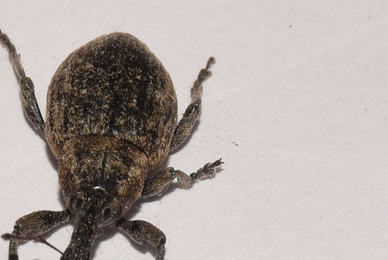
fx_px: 3399
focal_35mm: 315
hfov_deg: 6.5
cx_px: 100
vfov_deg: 4.4
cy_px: 181
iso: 100
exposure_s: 1/200
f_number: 16
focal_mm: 140
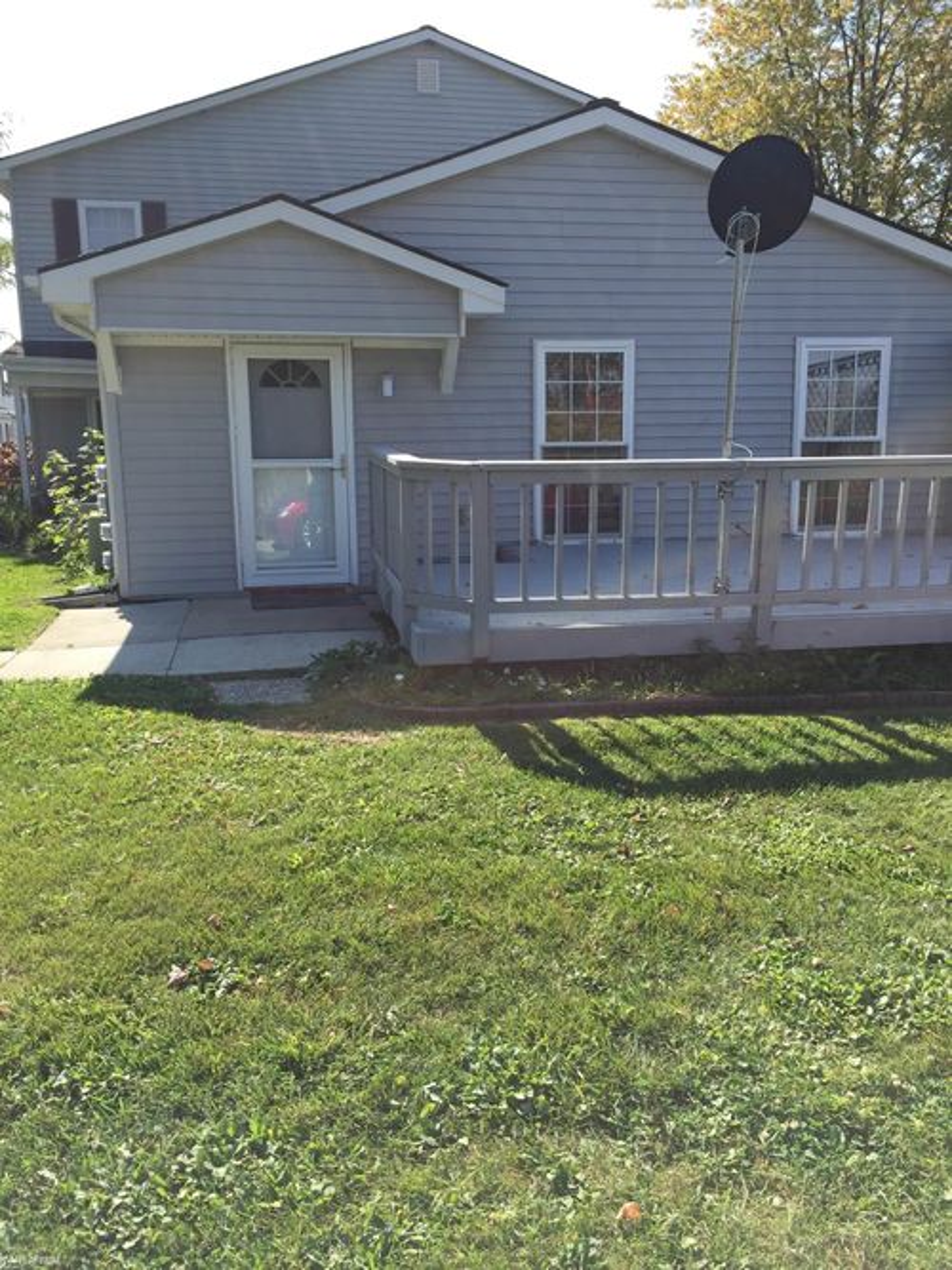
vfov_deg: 61.7
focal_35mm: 29
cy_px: 635
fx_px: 1064
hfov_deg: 48.2
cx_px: 476
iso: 32
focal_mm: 4.15
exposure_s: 1/942
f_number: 2.2
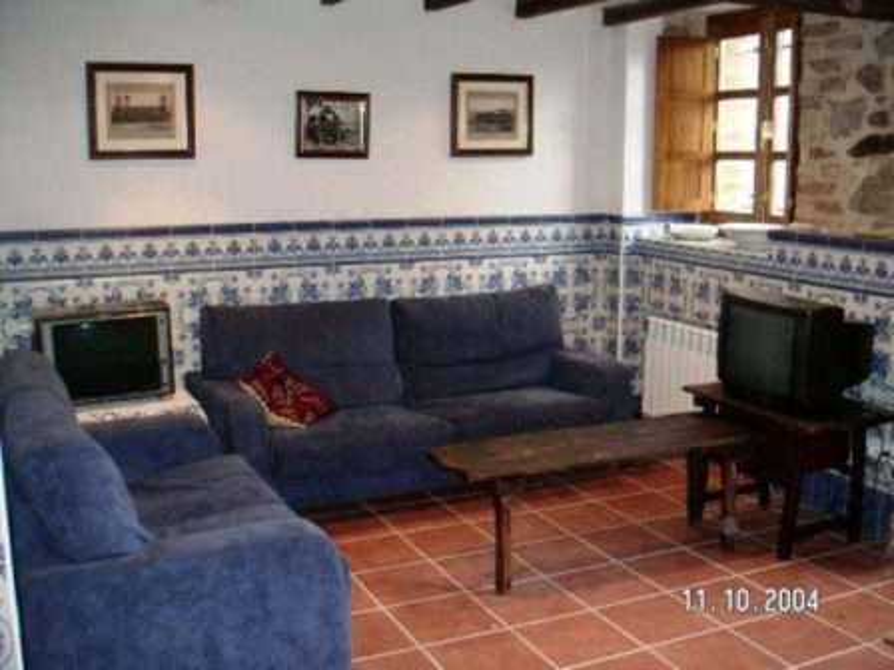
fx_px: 981
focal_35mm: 38
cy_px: 335
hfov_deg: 49.0
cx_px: 447
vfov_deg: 37.7
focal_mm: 6
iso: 160
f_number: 2.8
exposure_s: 1/50
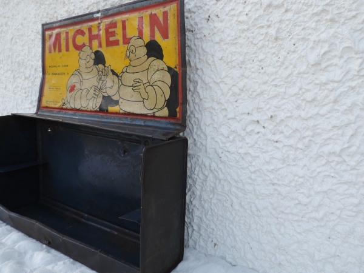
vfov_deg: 49.7
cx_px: 182
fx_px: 294
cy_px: 136
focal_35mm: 28
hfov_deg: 63.4
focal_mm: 4.9
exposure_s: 1/250
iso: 80
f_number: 3.1
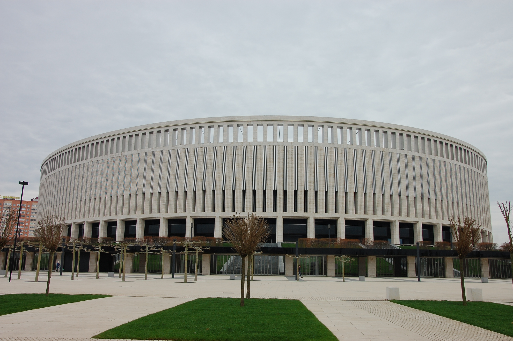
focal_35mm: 33
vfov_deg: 39.9
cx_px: 256
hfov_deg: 57.3
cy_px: 170
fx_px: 470
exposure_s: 1/200
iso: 400
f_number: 10
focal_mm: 22
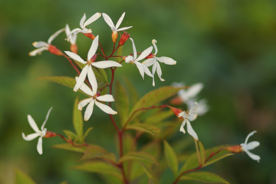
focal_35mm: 150
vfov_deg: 9.1
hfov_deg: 13.7
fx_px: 1150
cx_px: 138
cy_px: 92
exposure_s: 1/400
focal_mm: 100
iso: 100
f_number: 2.8
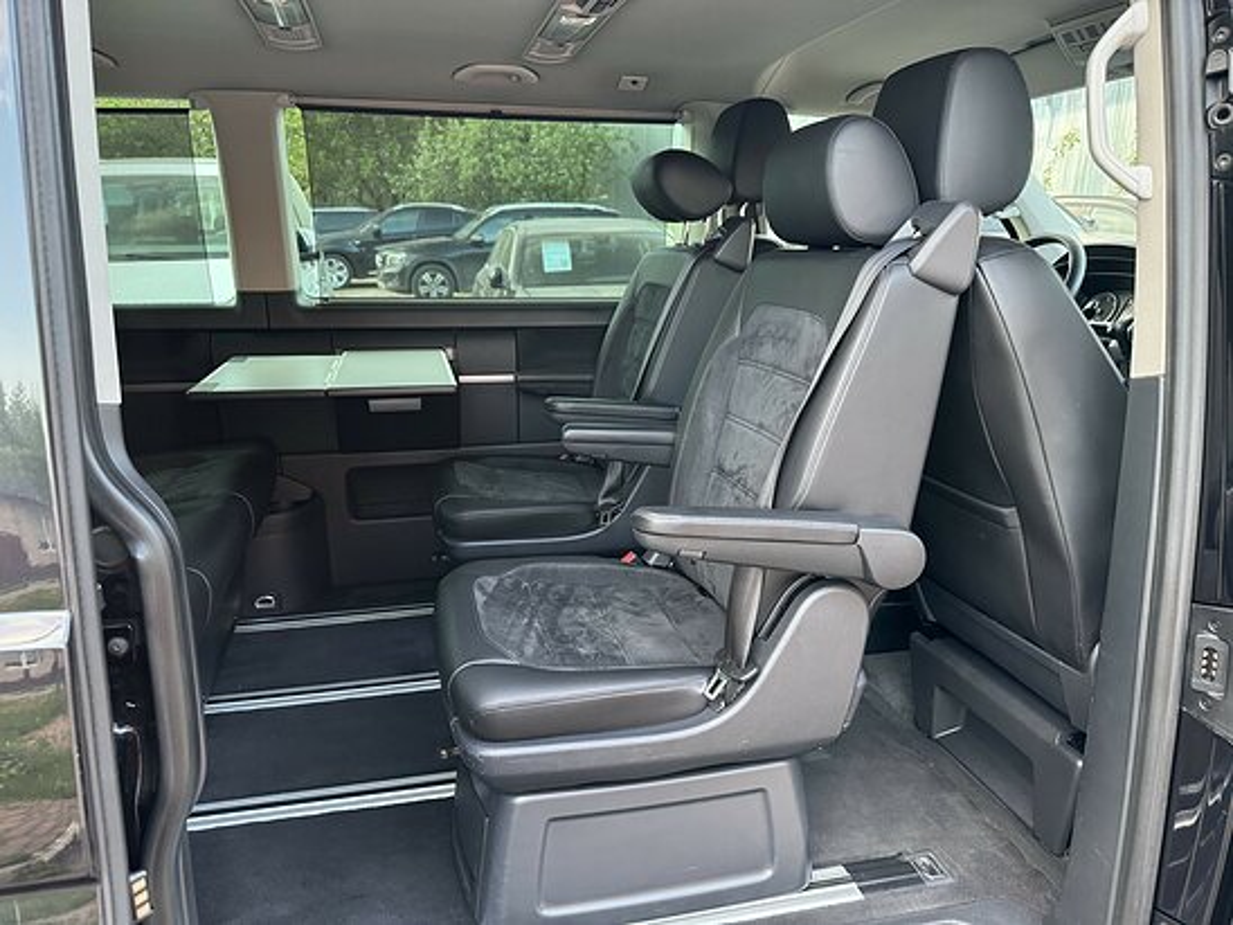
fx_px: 855
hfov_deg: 71.6
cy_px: 462
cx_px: 616
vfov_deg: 56.8
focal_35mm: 24
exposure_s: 1/60
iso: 640
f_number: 1.78
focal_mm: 6.76
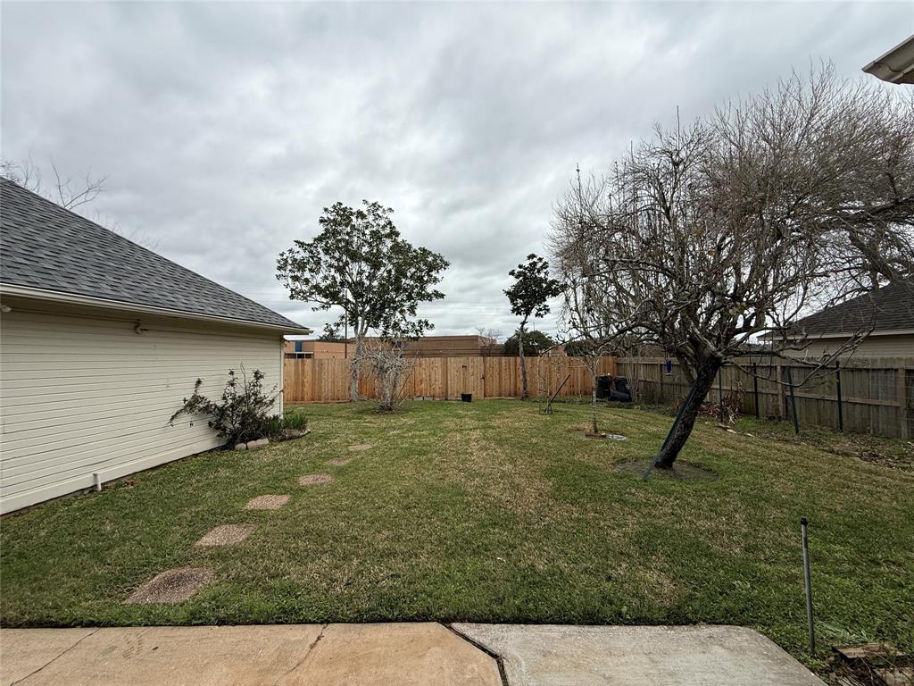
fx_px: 370
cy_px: 343
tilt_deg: +2.8
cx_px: 457
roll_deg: +0.2
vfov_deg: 85.7
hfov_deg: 102.1
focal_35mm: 14
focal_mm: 2.22
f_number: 2.2
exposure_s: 1/1901
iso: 50
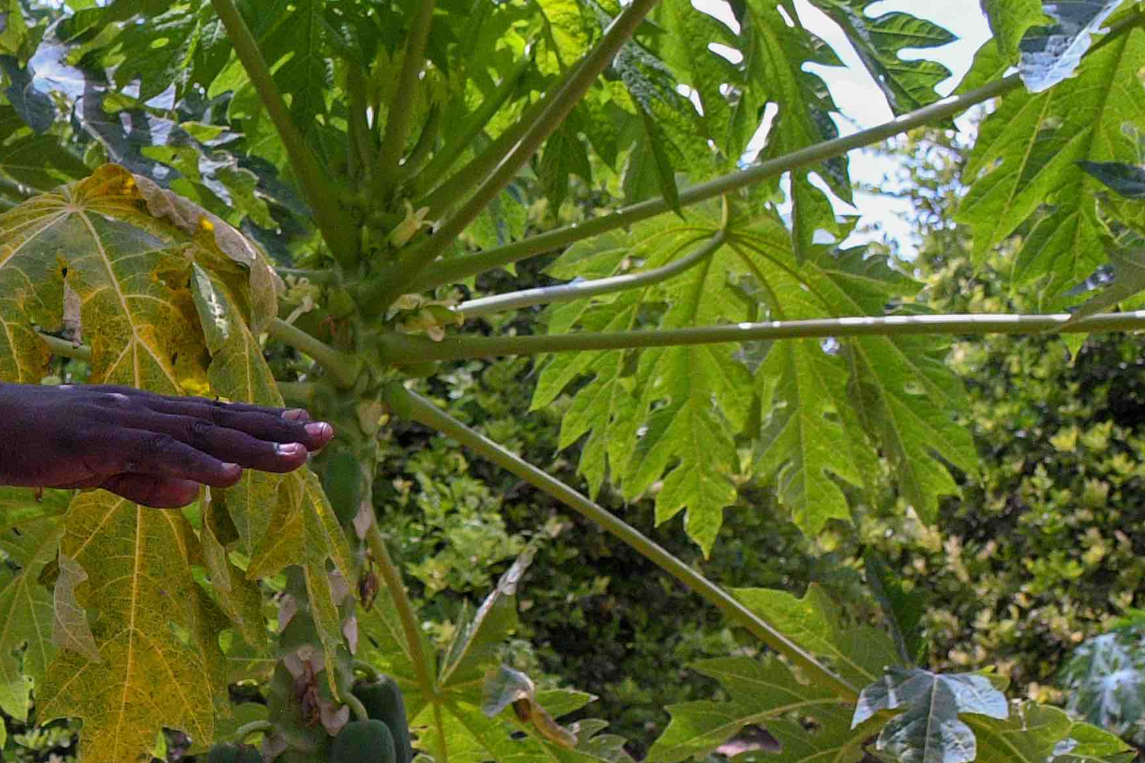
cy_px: 513
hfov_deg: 21.8
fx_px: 2735
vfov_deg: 15.8
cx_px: -248
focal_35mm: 86
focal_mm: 18
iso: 1400
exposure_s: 1/3200
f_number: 5.6
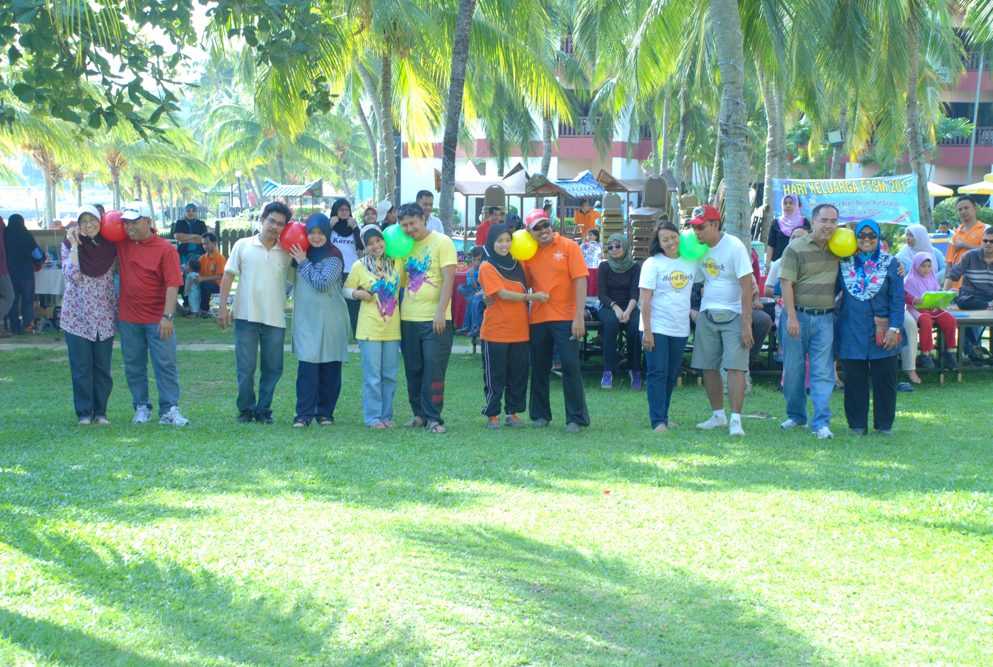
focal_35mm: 72
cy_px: 334
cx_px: 496
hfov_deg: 28.0
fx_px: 1990
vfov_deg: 19.0
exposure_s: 1/60
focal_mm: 48
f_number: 6.3
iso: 200
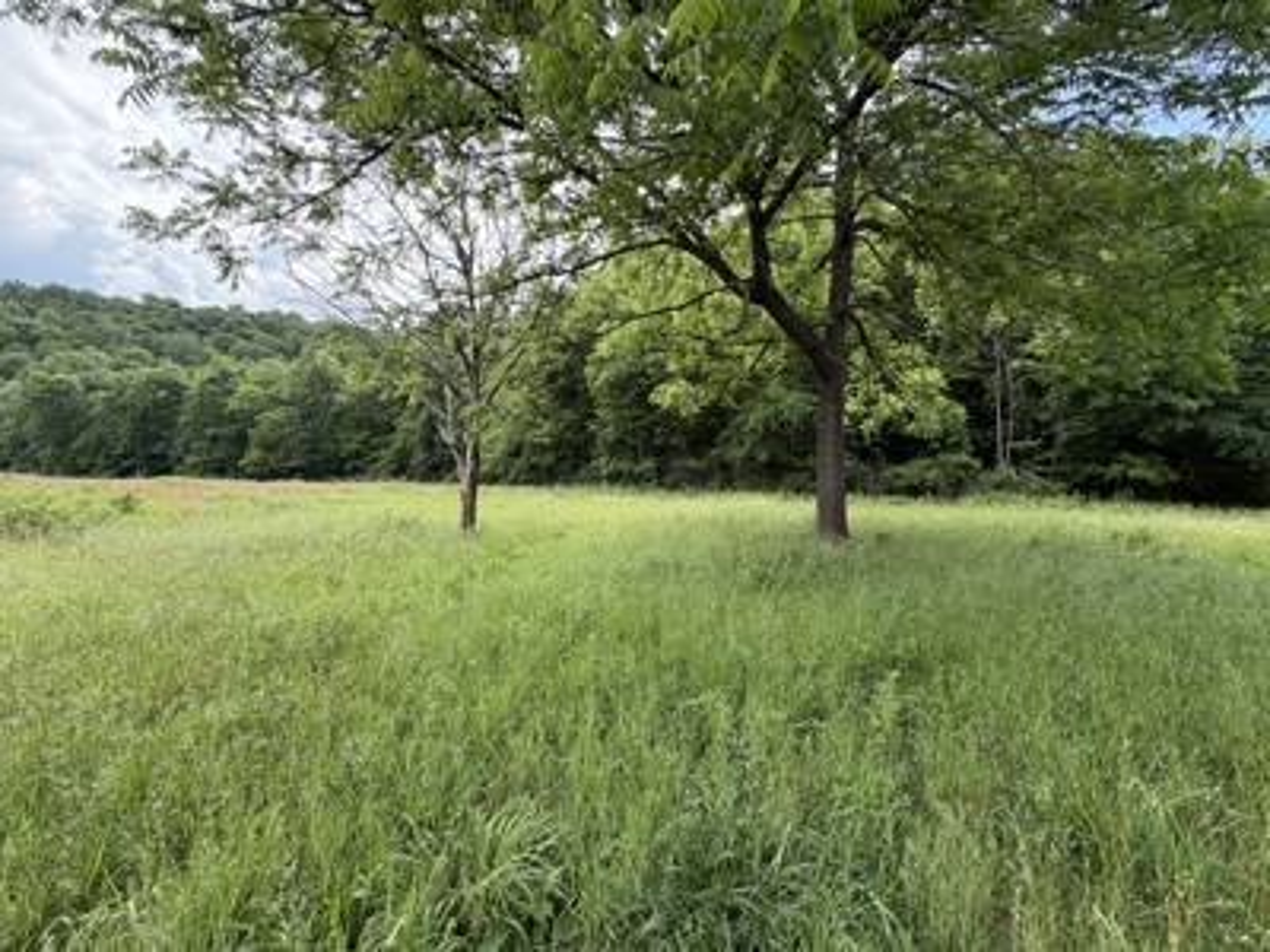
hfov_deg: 102.1
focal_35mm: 14
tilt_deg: +1.8
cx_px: 635
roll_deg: -1.0
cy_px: 476
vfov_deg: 85.7
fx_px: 514
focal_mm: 2.22
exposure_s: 1/223
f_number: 2.2
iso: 40
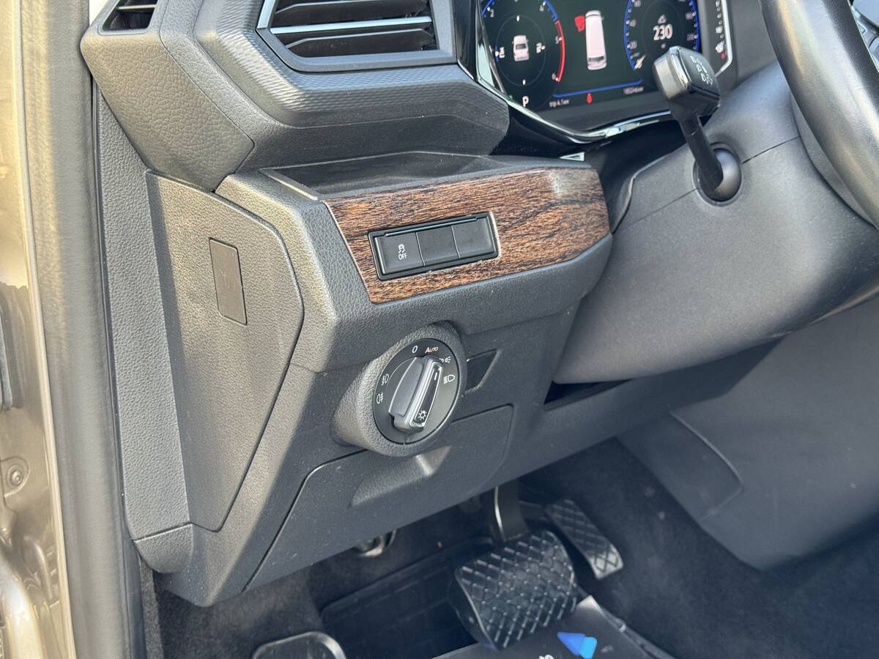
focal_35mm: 48
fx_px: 1219
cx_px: 440
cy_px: 330
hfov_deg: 39.7
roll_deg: -1.3
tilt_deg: -21.8
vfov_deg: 30.3
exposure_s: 1/96
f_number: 1.78
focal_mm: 6.76
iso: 100
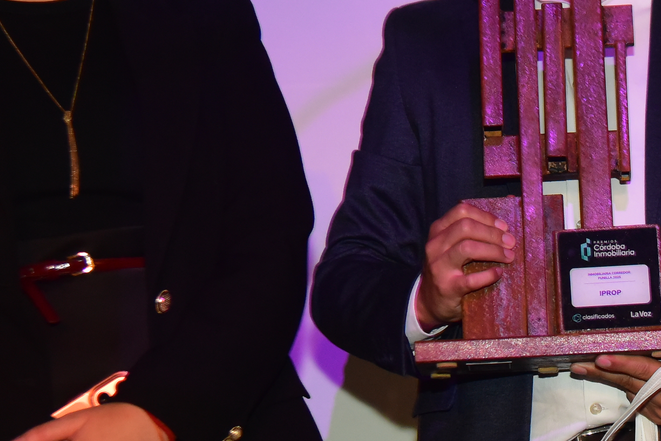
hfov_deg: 16.4
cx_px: 560
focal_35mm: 124
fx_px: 2277
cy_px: 166
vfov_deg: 11.1
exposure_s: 1/50
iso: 2500
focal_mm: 38
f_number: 4
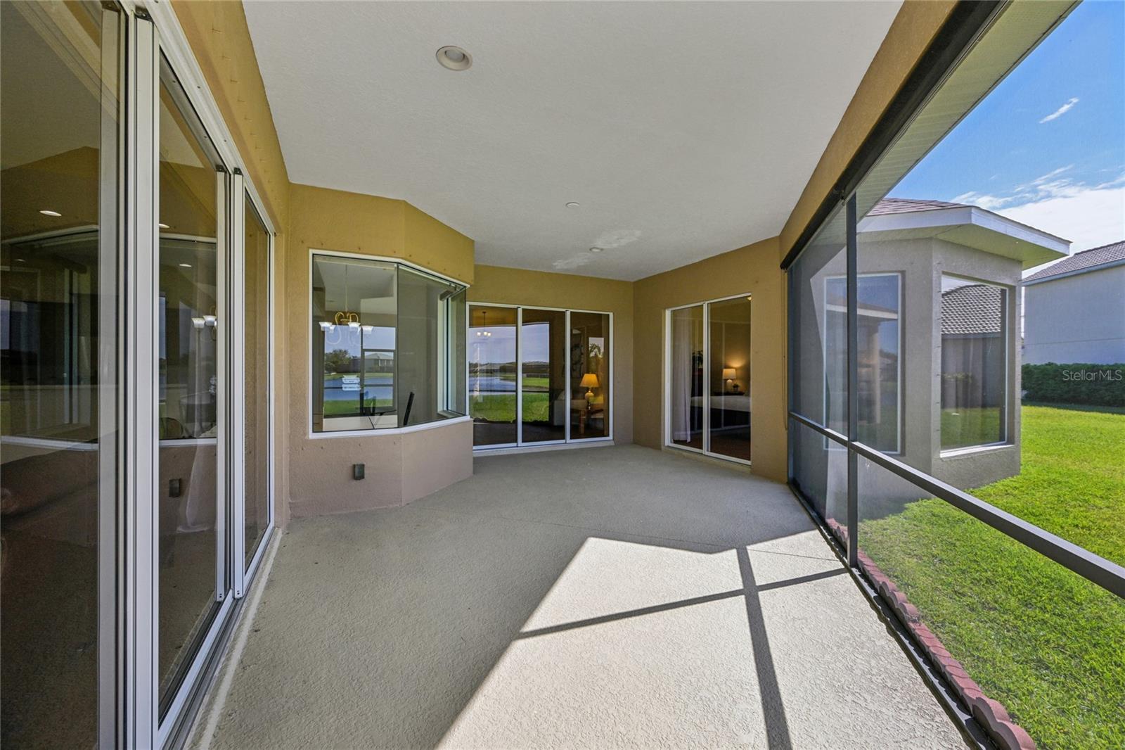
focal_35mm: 14
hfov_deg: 104.3
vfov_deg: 81.2
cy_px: 375
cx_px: 562
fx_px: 437
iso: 400
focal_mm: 14
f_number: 8
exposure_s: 1/320
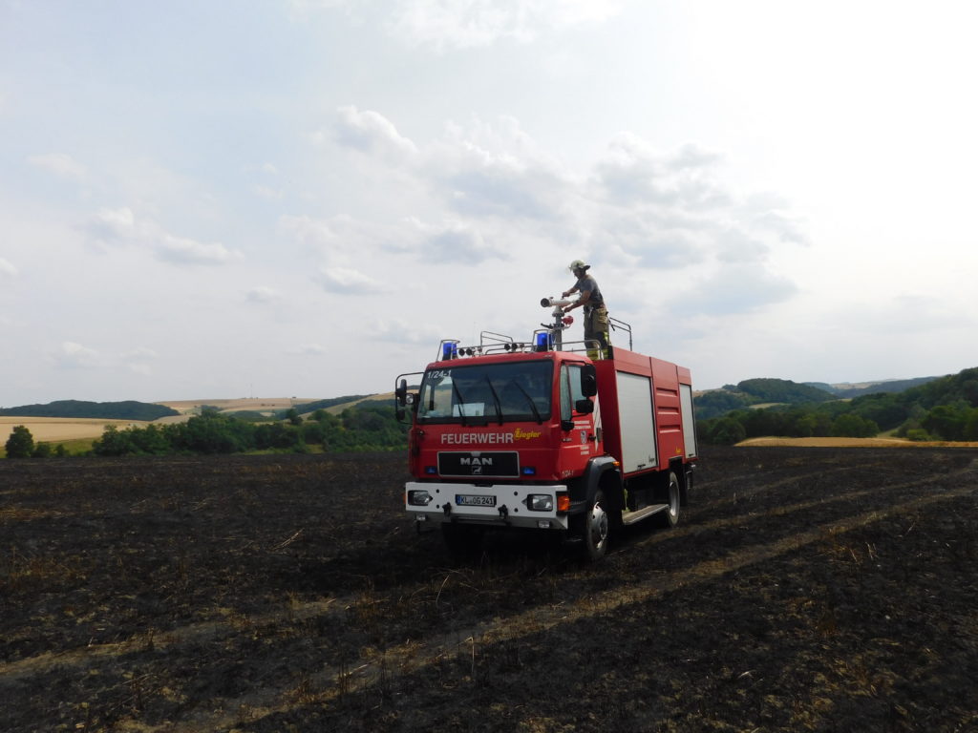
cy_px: 366
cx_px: 489
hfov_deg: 73.9
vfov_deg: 58.9
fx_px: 650
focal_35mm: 23
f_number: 6
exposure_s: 1/640
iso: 125
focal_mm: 4
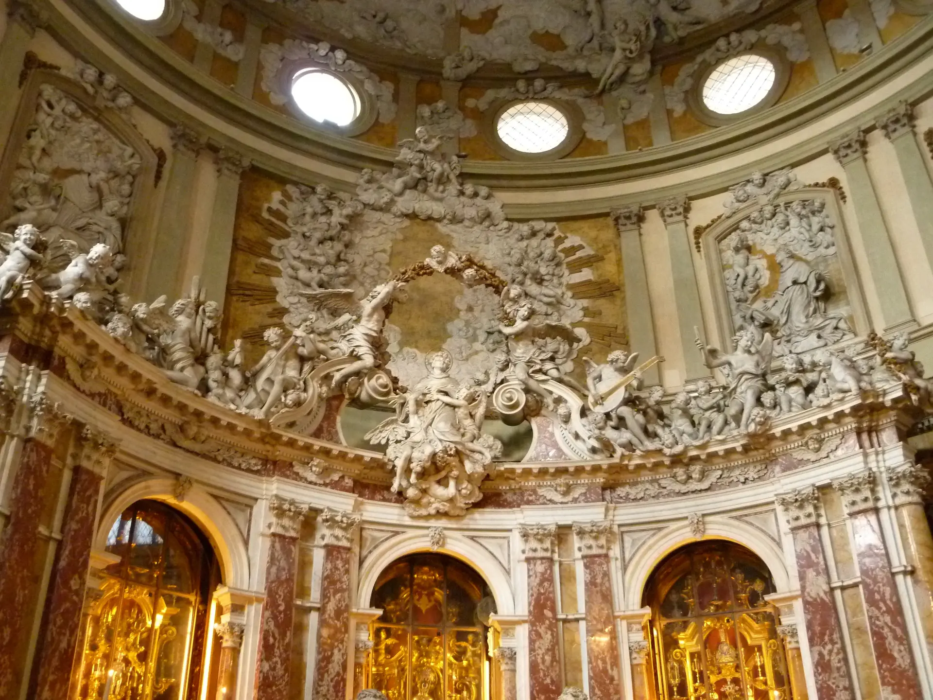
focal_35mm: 34
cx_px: 466
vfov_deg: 41.8
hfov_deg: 54.0
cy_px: 350
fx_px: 916
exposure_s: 1/20
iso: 800
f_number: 3.6
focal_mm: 6.1
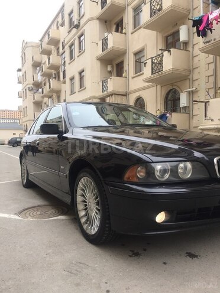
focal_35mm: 29
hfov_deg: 48.2
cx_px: 110
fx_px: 246
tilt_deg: -0.8
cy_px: 146
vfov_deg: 61.7
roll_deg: +0.4
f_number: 2.2
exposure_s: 1/581
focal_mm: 4.15
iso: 32
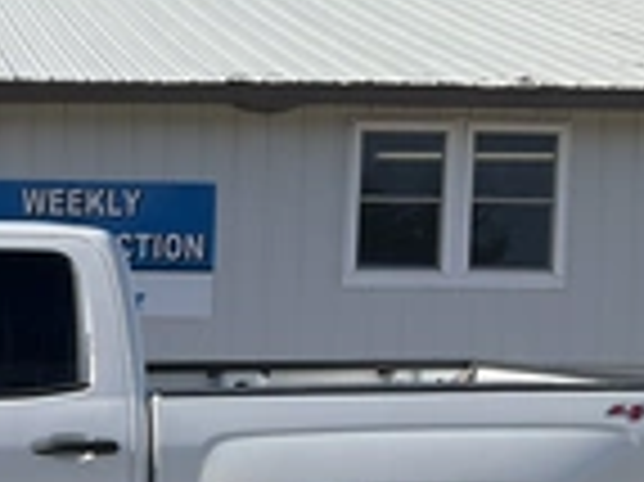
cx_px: -144
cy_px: 468
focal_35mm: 81
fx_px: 1506
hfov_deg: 22.2
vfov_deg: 17.8
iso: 25
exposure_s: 1/1626
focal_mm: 3
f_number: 1.8
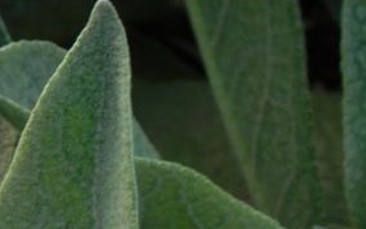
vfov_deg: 1.2
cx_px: 56
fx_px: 11307
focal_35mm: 1134
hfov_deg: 1.9
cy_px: 504
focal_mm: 67.2
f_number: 5
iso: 160
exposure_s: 1/40
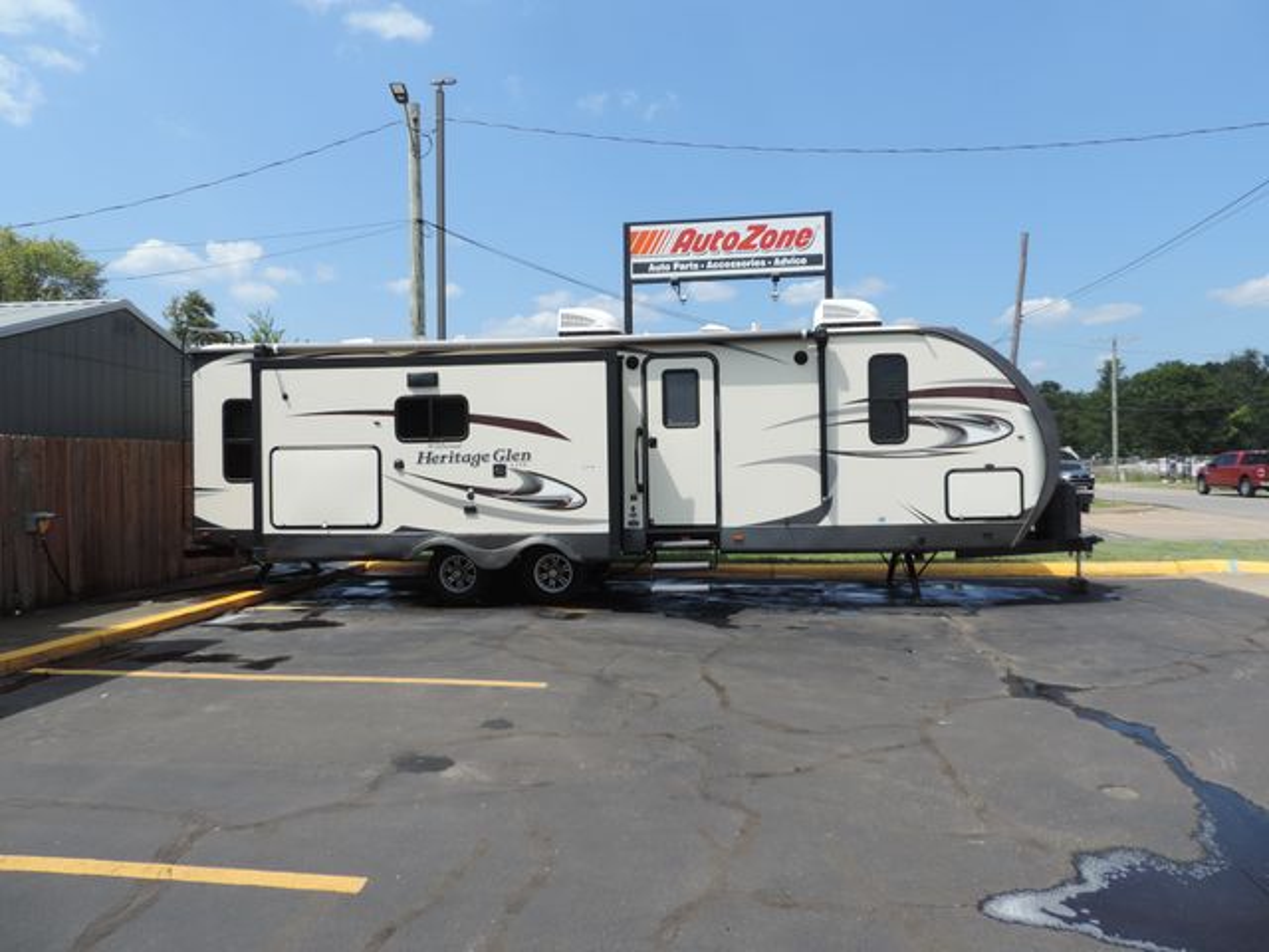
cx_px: 634
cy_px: 476
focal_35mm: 24
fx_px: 880
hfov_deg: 71.6
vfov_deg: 56.8
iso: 80
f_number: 3
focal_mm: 4.3
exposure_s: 1/1250
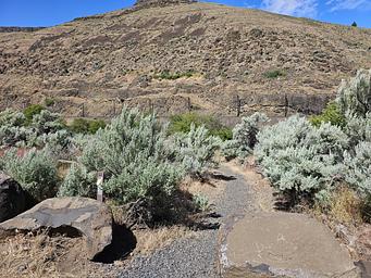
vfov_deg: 58.9
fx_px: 247
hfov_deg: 73.9
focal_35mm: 23
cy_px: 139
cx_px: 186
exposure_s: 1/659
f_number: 1.7
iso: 10
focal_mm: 6.3
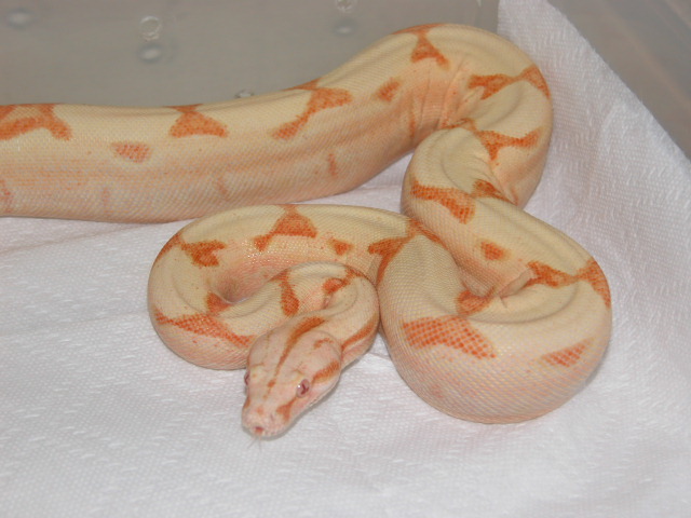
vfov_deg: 16.8
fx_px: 1757
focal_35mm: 88
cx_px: 346
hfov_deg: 22.3
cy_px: 259
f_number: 3.5
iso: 100
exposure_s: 1/125
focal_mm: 22.3
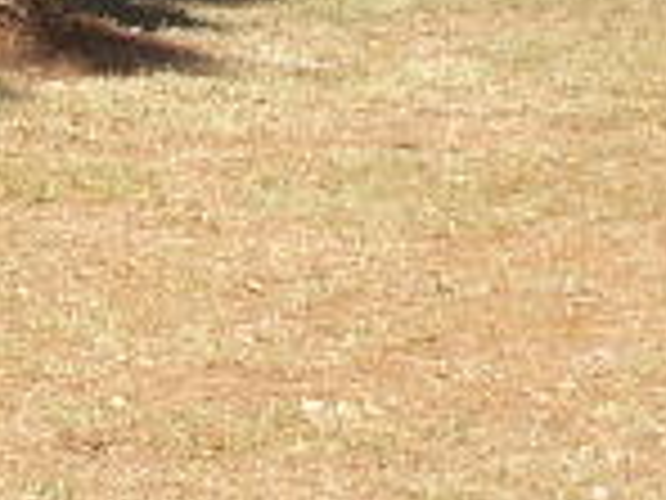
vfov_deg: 4.1
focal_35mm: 353
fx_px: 6792
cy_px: -752
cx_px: -369
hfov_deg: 5.6
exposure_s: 1/640
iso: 100
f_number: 3.8
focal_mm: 9.2
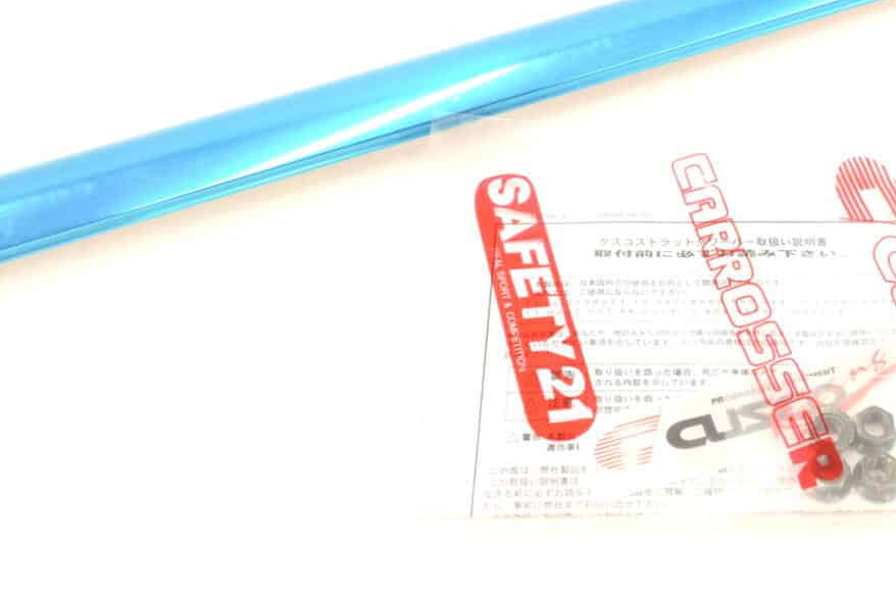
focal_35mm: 46
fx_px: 1146
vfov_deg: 29.3
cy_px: 263
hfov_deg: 41.1
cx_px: 706
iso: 400
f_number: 5.6
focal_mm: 18
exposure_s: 1/125
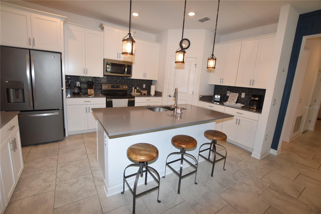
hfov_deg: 100.4
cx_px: 160
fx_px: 134
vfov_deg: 77.3
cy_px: 107
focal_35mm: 15
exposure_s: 1/125
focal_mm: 10
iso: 720
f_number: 5.6
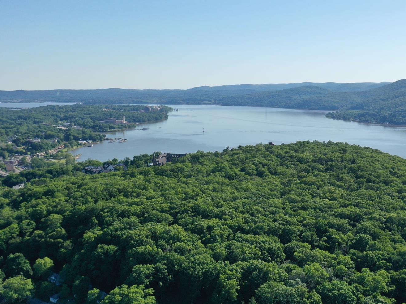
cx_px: 261
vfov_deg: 34.1
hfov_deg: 44.3
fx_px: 492
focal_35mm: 42
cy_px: 112
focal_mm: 10.26
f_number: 4
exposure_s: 1/1250
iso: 100
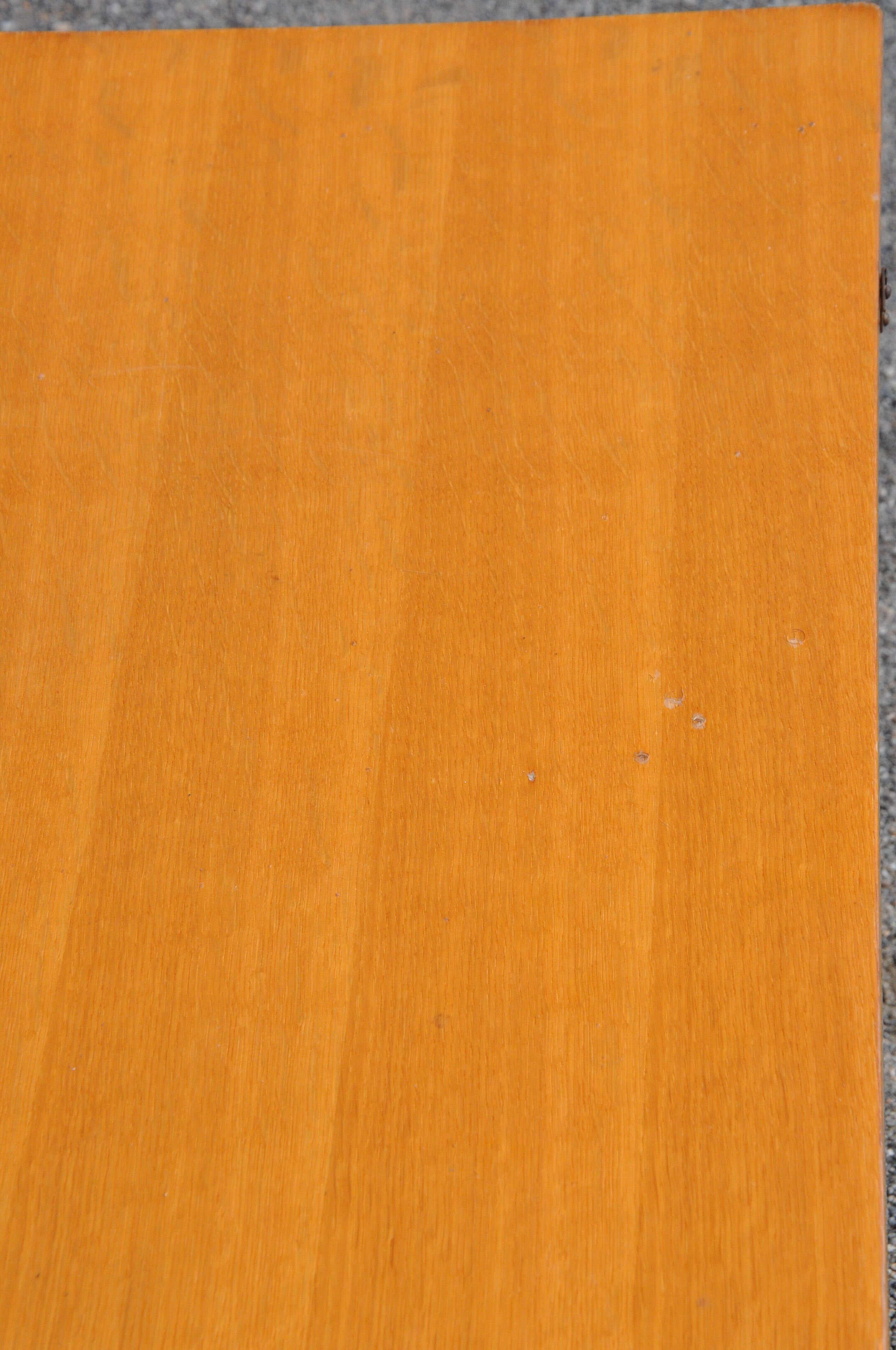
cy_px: 675
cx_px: 448
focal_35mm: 112
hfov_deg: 12.1
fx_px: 4211
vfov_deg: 18.2
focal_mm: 75
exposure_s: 1/750
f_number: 13
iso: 640
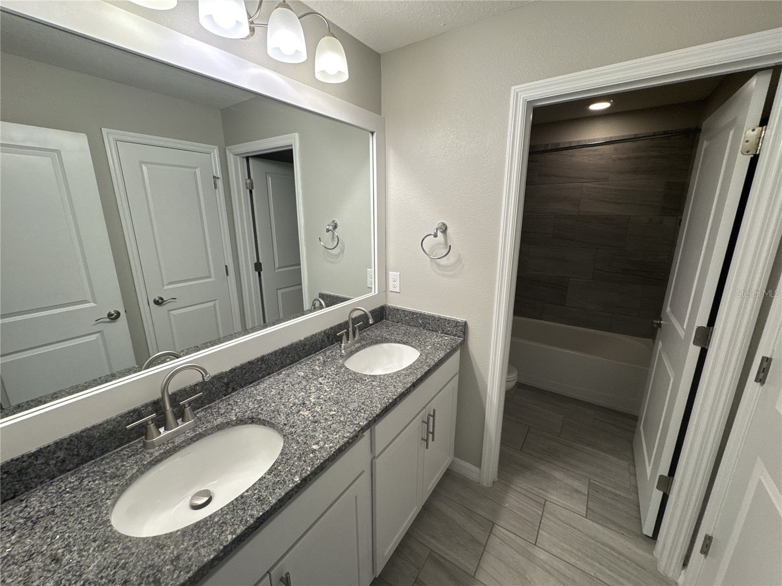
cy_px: 293
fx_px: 316
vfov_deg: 85.7
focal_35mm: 14
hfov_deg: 102.1
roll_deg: +0.0
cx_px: 391
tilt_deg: -14.8
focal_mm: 2.22
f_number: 2.2
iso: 160
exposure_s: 1/120
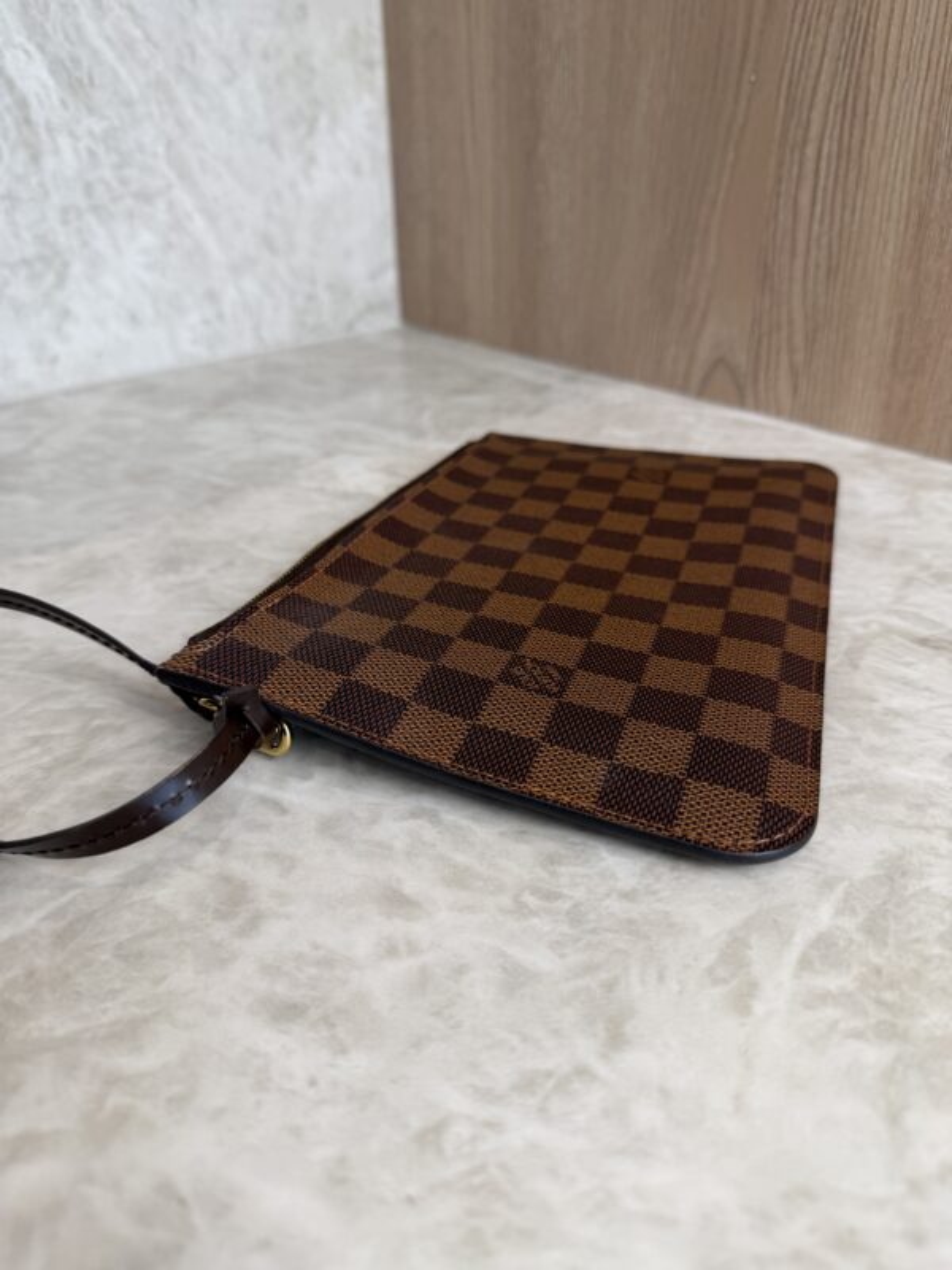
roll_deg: +1.0
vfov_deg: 71.6
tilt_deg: -29.9
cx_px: 476
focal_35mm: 24
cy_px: 635
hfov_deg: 56.8
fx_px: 880
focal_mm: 6.76
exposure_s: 1/120
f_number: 1.78
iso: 64
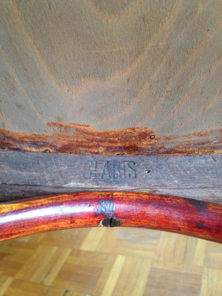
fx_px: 282
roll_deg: +16.3
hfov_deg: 42.9
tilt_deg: -27.5
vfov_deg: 55.4
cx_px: 111
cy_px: 148
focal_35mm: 33
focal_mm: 4.12
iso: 50
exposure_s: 1/20
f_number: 2.4
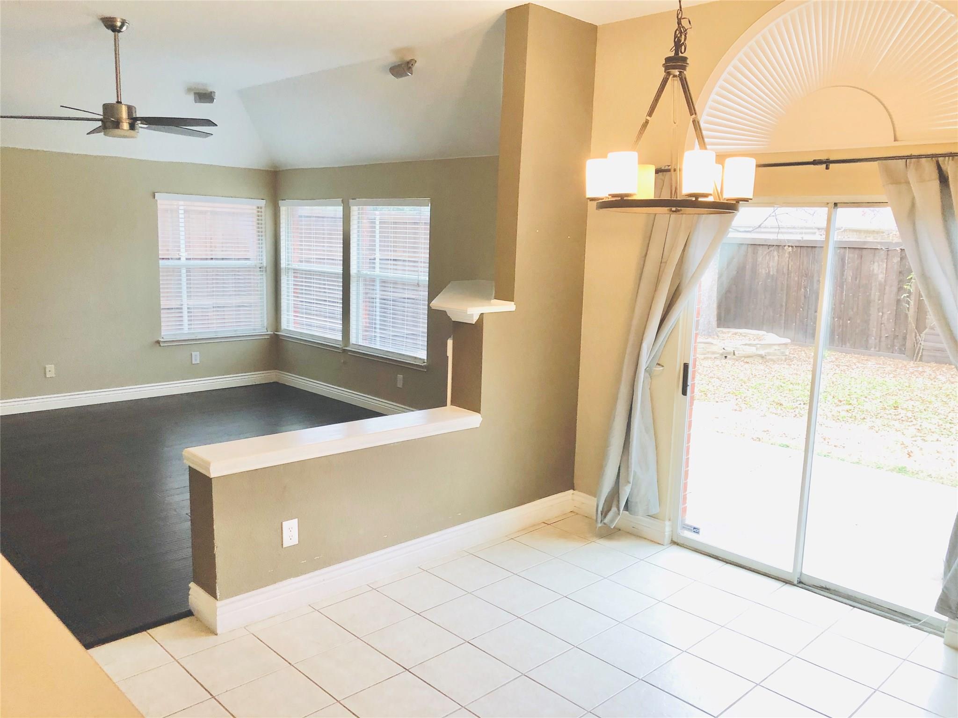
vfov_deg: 49.7
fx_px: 775
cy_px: 359
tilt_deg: -6.9
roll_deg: -2.8
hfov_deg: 63.4
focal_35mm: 28
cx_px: 479
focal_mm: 4
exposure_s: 1/30
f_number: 1.8
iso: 40
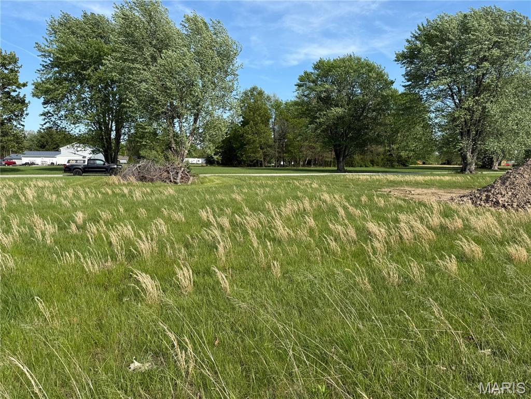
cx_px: 266
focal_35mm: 24
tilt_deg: -5.8
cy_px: 200
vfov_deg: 56.8
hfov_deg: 71.6
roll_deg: -0.8
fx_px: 368
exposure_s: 1/2703
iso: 80
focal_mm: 6.76
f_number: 1.78
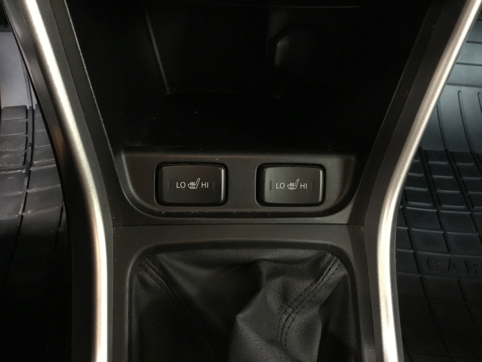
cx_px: 241
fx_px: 432
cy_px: 181
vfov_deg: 45.4
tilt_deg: -57.5
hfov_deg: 58.4
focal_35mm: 31
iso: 640
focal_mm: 3.3
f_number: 2.4
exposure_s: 1/17
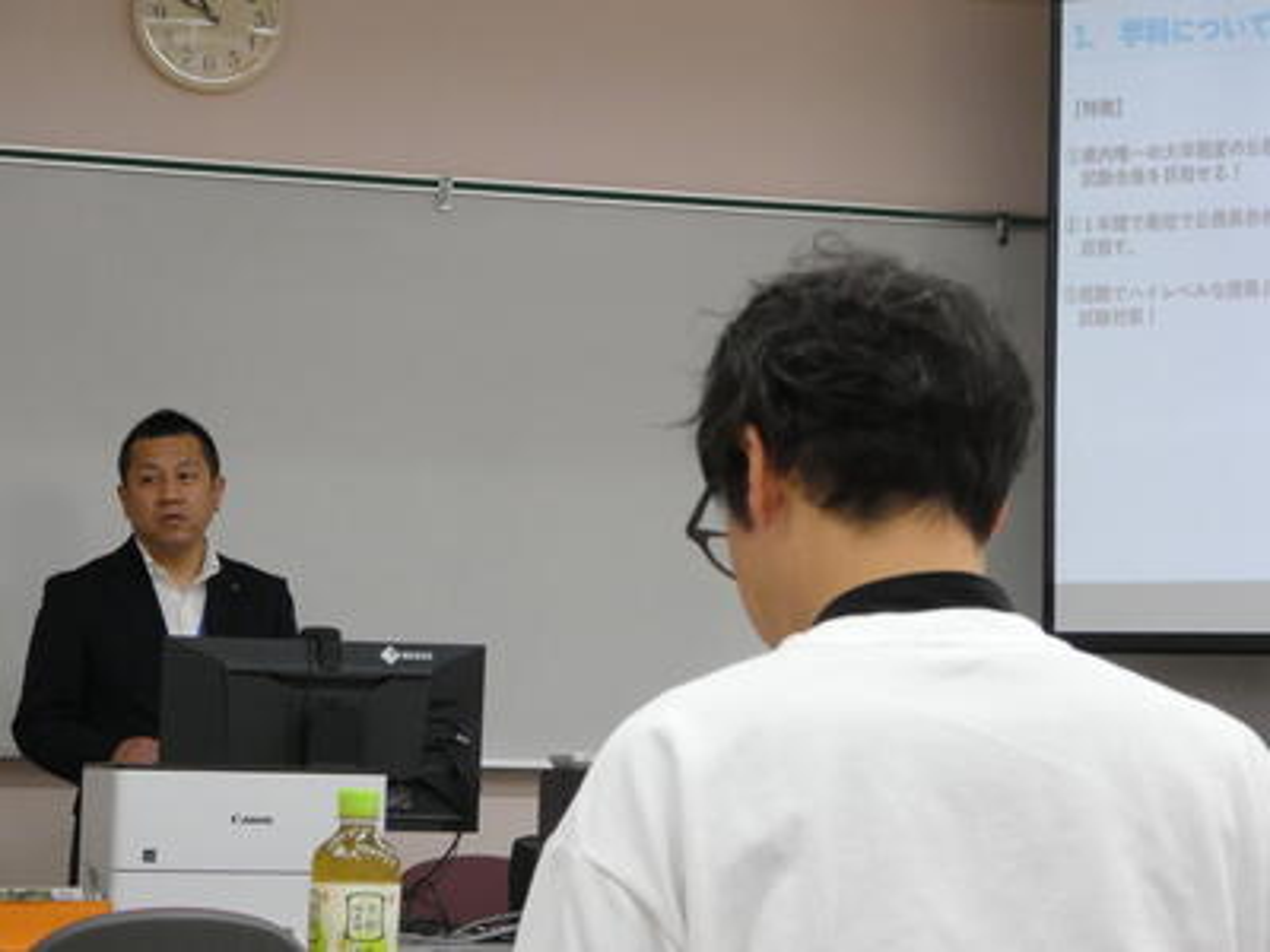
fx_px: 3926
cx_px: 635
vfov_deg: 13.8
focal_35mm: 107
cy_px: 476
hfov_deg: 18.4
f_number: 4.9
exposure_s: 1/80
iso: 500
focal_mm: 19.2
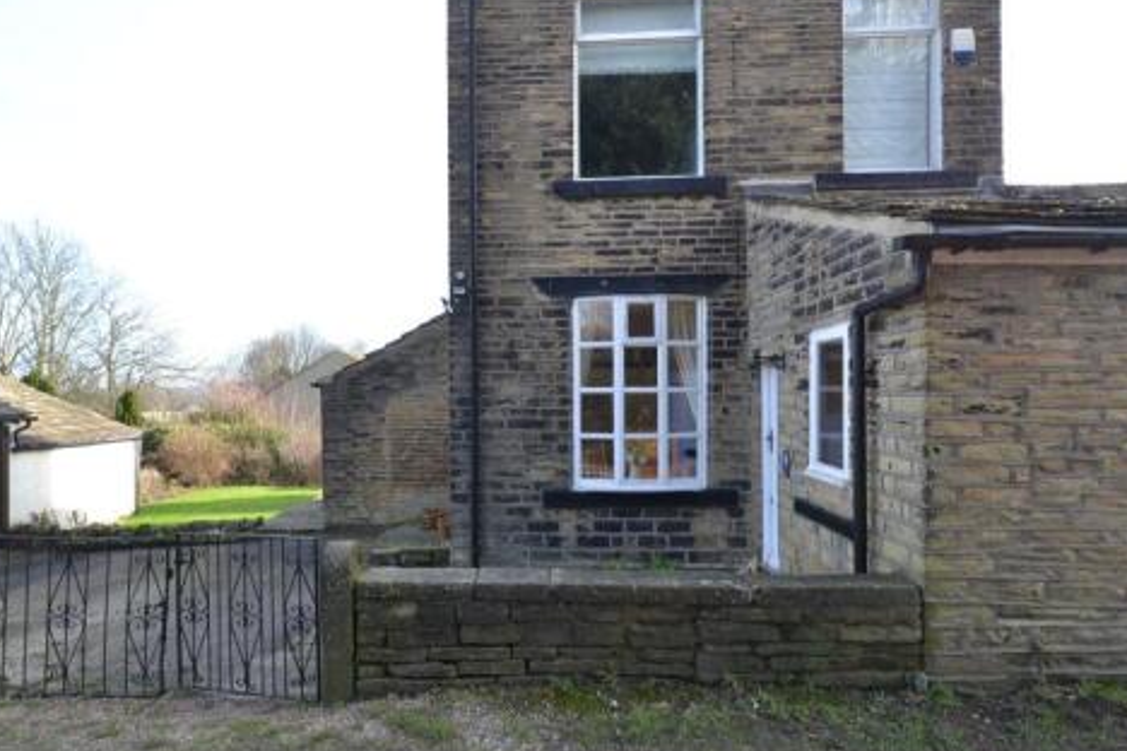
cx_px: 519
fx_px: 657
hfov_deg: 81.1
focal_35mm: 21
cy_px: 379
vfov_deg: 59.5
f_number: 5.6
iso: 200
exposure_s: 1/125
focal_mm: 10
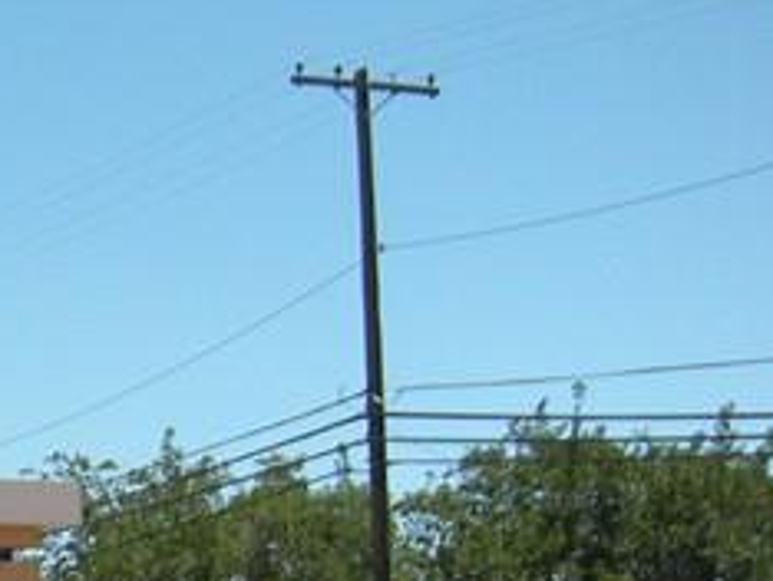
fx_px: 3420
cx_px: -671
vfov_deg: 9.5
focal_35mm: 153
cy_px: 786
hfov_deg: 11.8
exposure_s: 1/730
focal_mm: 5.9
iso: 89
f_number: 3.8
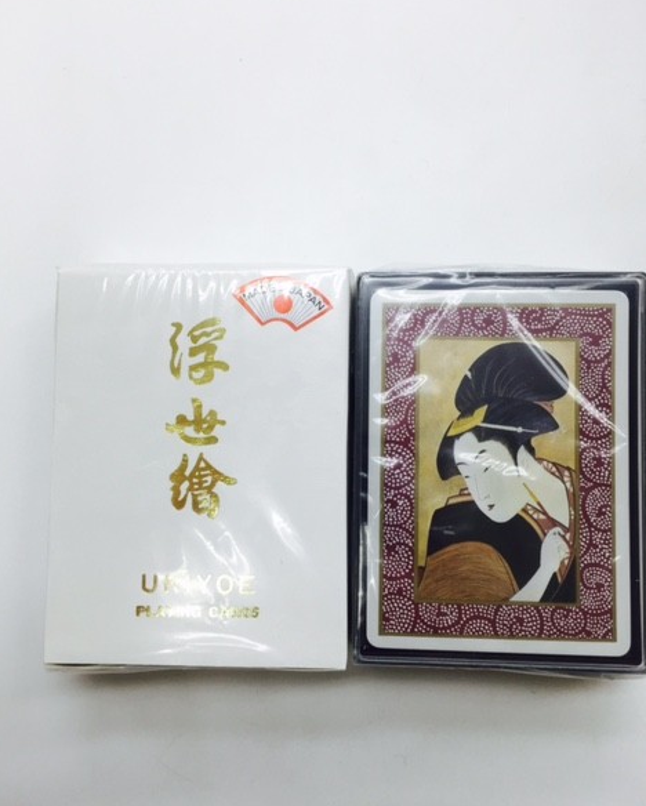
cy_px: 410
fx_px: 740
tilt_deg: -85.0
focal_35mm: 31
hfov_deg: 47.2
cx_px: 326
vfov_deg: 57.1
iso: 50
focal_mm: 4.15
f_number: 2.2
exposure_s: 1/120
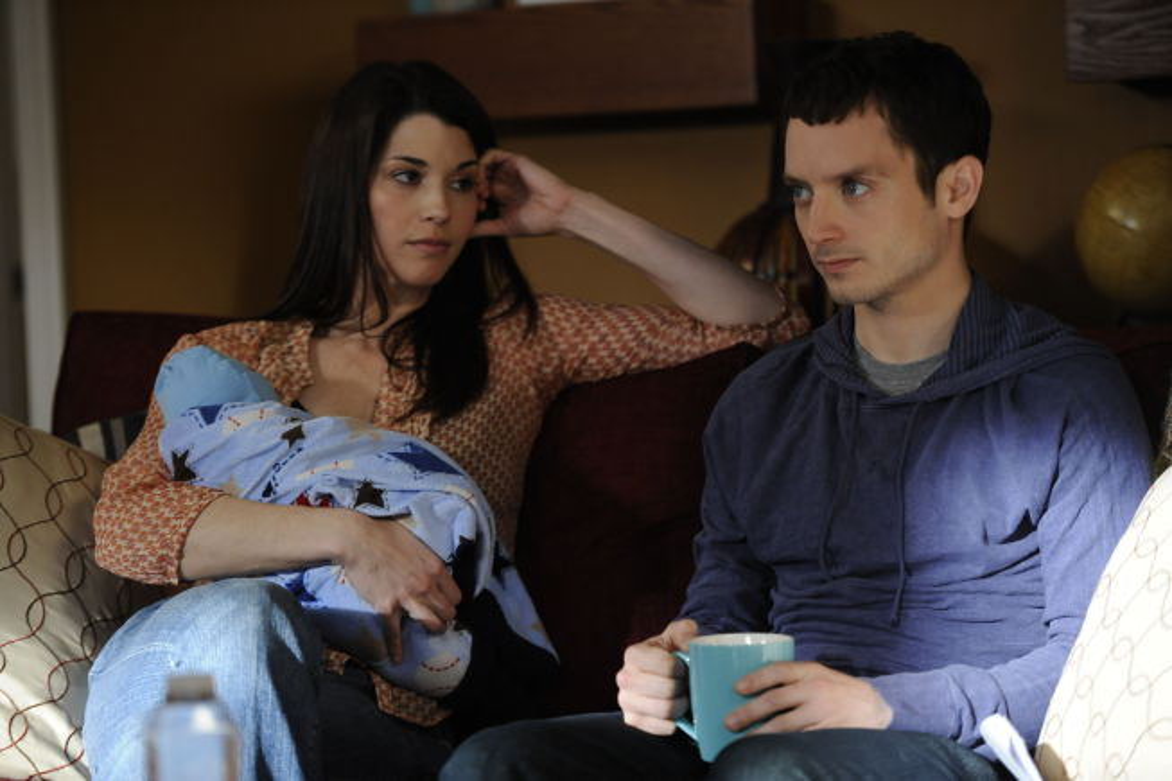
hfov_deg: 15.2
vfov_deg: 10.2
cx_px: 586
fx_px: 4394
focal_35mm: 135
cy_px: 390
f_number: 2.8
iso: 2000
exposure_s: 1/160
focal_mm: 135
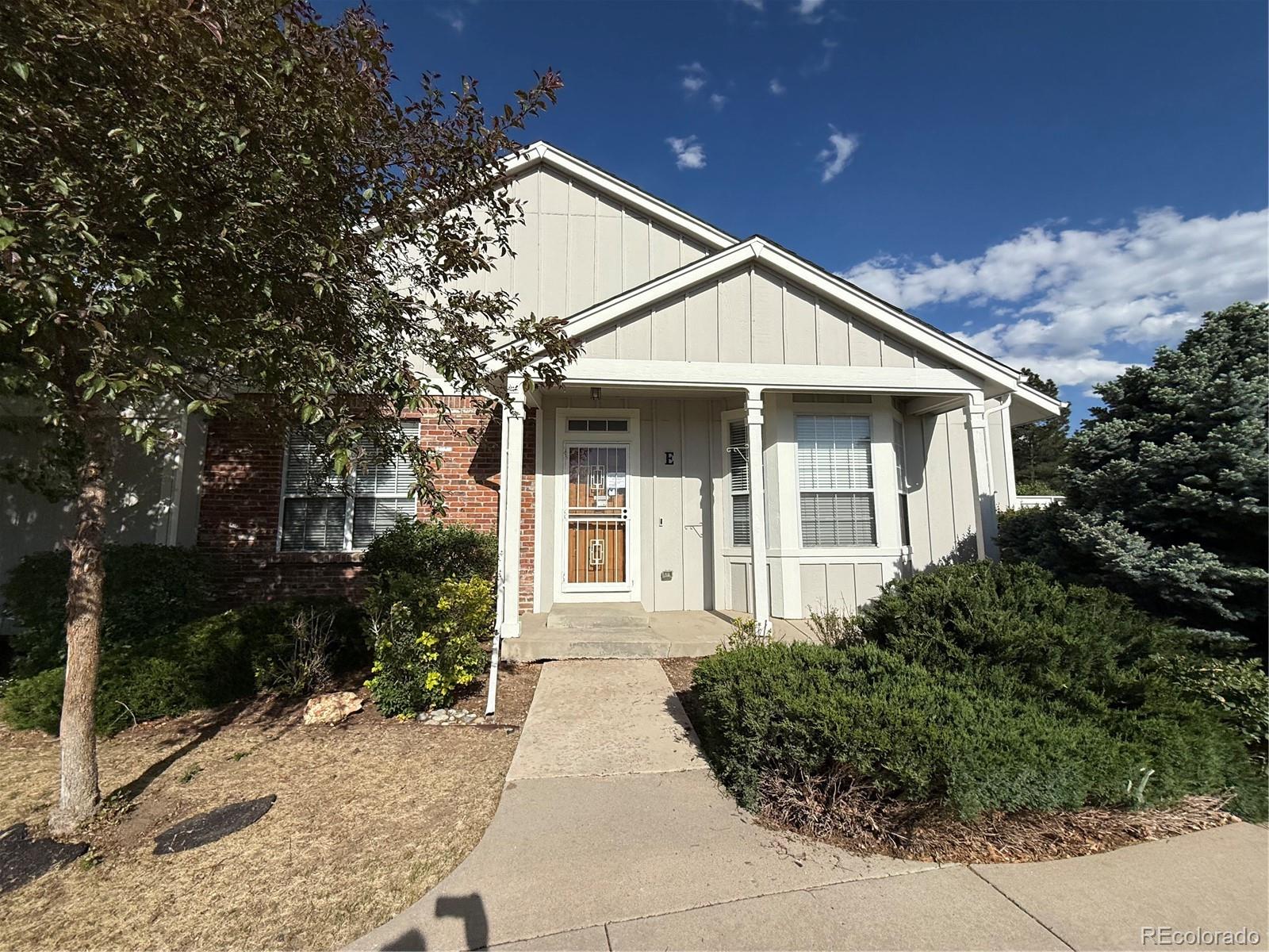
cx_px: 634
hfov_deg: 102.1
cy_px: 476
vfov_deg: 85.7
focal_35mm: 14
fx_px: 513
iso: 50
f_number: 2.2
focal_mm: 2.22
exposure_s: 1/6173
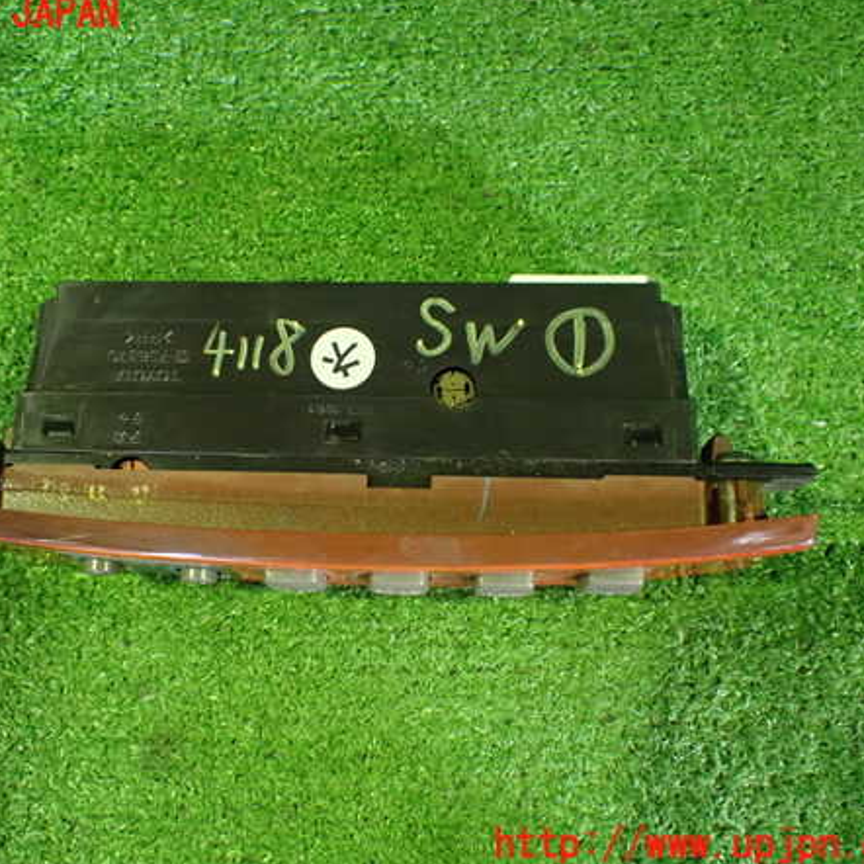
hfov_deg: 45.8
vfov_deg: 46.0
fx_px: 1017
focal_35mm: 36
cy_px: 430
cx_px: 350
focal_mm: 5.4
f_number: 2.3
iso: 1000
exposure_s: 1/30
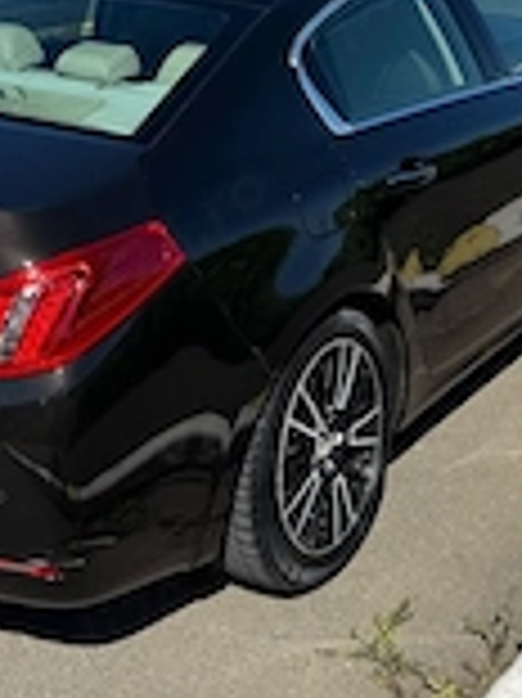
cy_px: -18
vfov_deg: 29.0
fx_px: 1248
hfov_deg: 23.6
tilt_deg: -5.0
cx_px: 212
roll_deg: -0.4
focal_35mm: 62
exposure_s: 1/4608
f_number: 1.78
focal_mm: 6.76
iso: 80
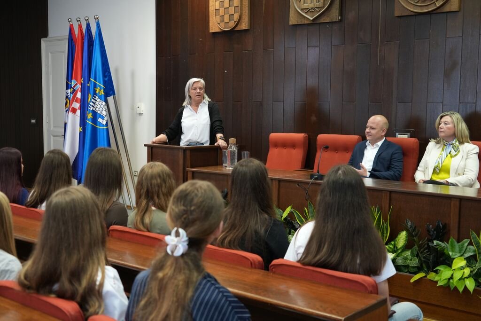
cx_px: 240
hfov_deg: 46.4
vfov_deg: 31.9
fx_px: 561
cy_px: 160
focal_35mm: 42
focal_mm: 42
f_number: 4.5
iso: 2000
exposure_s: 1/50
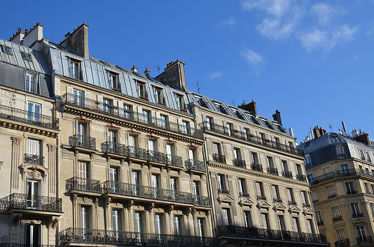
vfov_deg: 29.7
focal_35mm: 45
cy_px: 124
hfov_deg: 43.7
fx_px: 466
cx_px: 187
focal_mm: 30
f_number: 8
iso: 100
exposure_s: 1/250
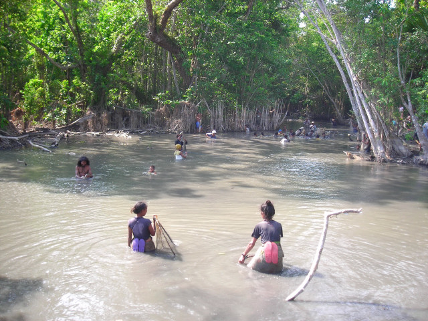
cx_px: 214
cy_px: 160
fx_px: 470
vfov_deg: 37.7
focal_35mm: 38
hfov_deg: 49.0
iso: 50
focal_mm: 6.3
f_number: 3.2
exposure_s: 1/112
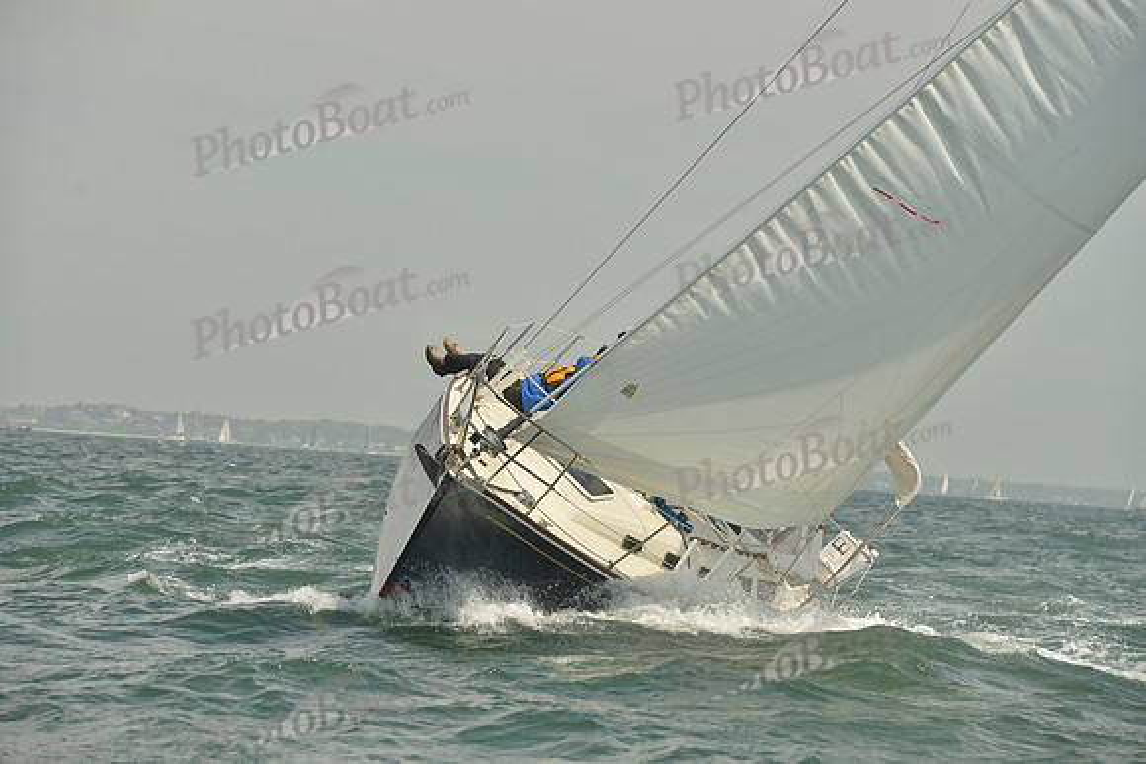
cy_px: 382
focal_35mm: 145
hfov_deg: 14.2
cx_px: 573
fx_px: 4617
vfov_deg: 9.5
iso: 200
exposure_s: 1/1250
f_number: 8
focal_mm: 145
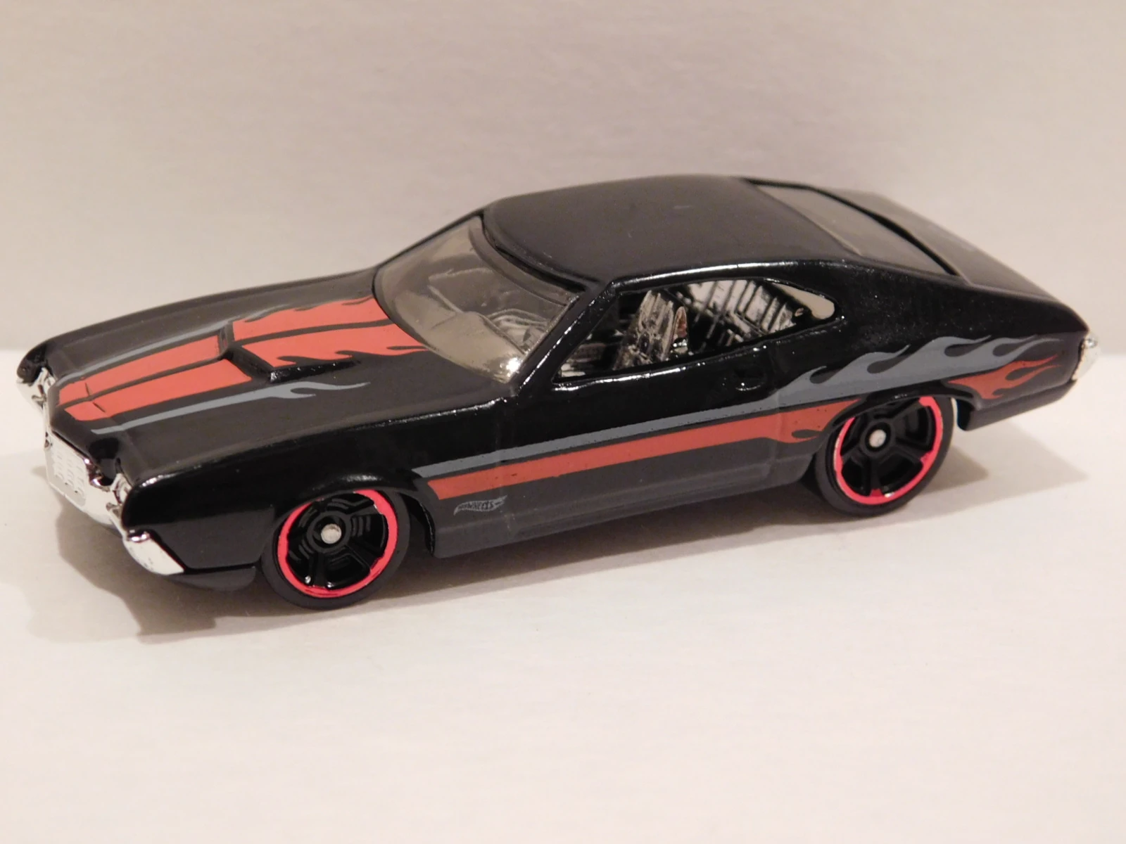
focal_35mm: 71
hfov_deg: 27.4
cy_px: 422
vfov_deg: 20.7
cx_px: 563
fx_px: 2310
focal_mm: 12.6
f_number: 4.3
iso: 400
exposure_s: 1/10
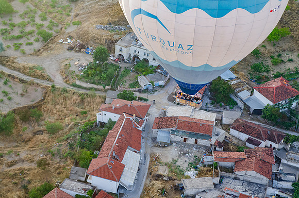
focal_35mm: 112
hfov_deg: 18.2
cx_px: 150
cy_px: 99
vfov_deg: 12.1
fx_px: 932
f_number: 5
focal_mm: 75
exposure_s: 1/400
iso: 800
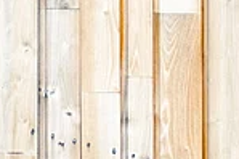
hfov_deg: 4.5
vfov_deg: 3.0
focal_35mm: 452
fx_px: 2997
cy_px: 11
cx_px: 457
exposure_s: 1/400
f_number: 5
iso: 200
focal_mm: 50
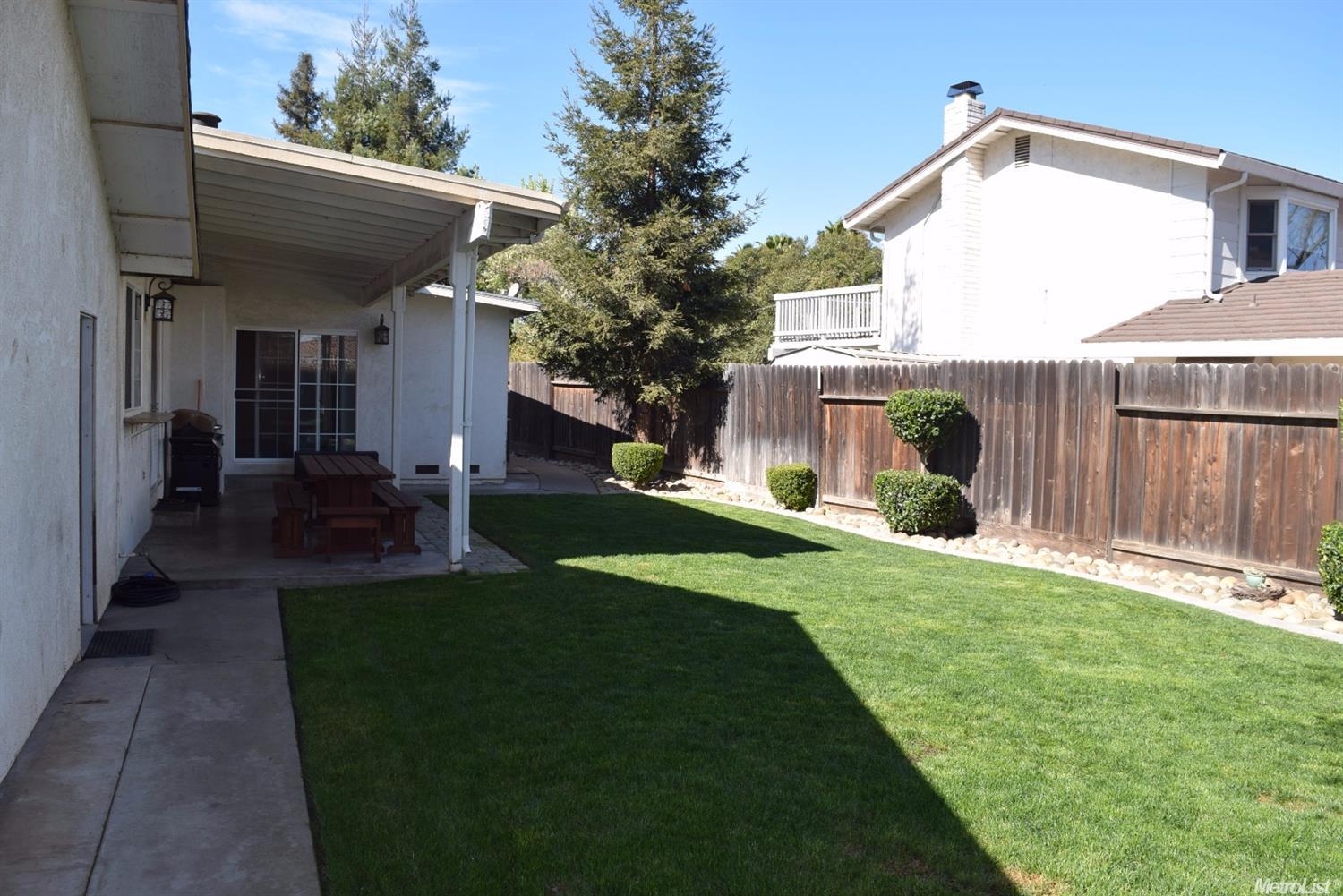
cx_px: 672
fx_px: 1007
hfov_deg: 67.4
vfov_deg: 48.0
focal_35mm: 27
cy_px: 448
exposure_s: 1/160
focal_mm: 18
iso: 100
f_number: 6.3
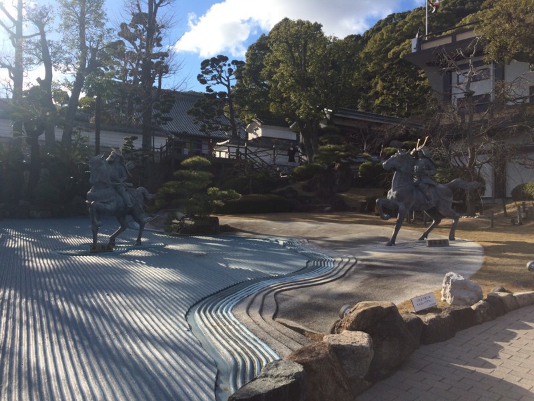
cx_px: 267
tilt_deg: +2.9
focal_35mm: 29
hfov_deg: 61.7
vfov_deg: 48.2
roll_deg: +0.5
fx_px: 447
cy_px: 200
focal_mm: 4.15
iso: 32
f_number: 2.2
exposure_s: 1/1866
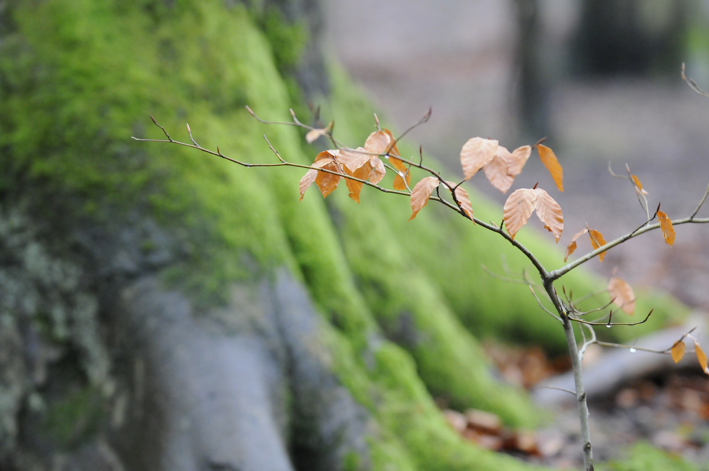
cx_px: 354
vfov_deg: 10.6
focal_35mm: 129
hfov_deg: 15.9
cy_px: 236
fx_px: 2537
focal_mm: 86
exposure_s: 1/500
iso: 2200
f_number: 2.8
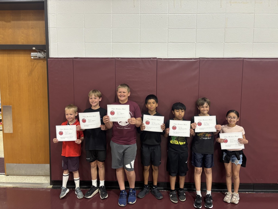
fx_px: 209
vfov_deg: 53.1
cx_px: 139
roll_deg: -0.3
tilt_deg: -5.3
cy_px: 104
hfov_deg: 67.3
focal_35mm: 26
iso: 125
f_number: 1.6
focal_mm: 5.96
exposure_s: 1/65
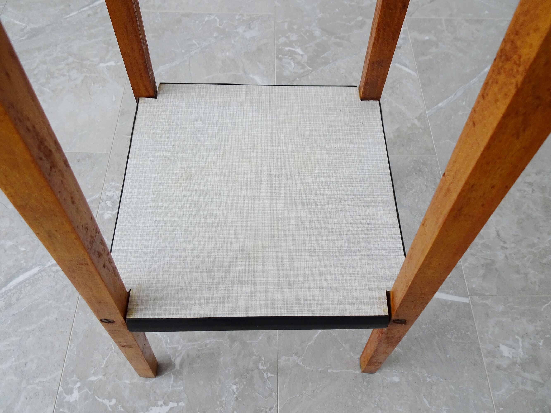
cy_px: 206
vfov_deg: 56.8
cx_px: 276
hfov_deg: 71.6
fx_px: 382
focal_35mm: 24
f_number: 3.5
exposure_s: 1/30
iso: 80
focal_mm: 4.1
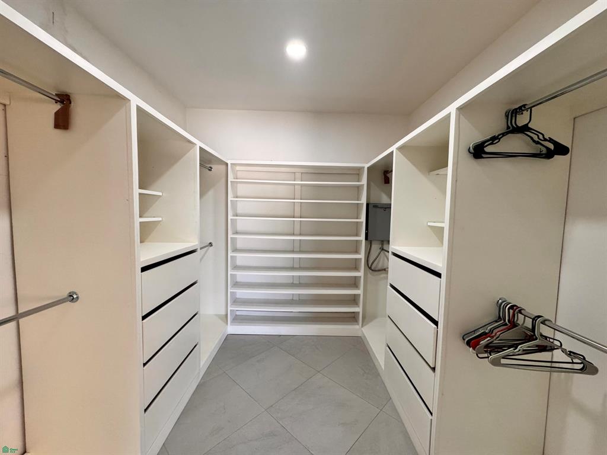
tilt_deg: -3.3
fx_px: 245
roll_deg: -1.7
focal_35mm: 14
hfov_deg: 102.1
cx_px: 304
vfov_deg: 85.7
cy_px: 228
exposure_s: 1/120
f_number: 2.2
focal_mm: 2.22
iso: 250
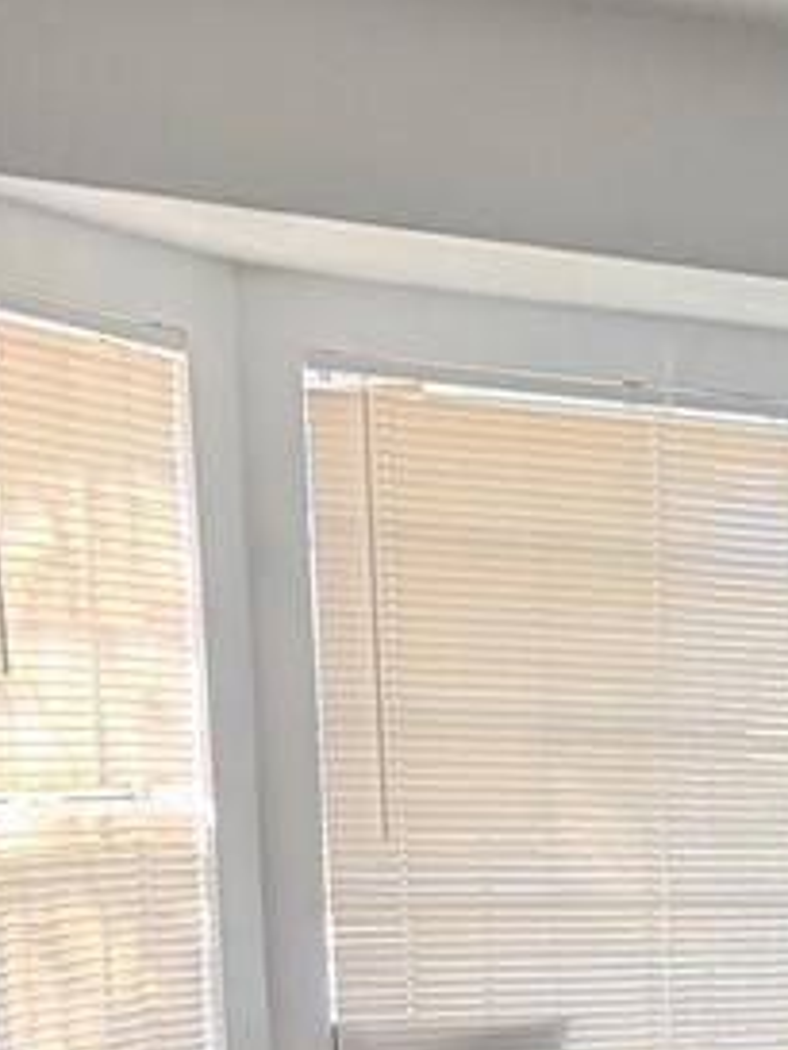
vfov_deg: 20.3
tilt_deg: -11.3
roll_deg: -3.0
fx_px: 2730
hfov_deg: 14.3
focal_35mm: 90
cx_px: 1453
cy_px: 1285
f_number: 1.78
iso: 200
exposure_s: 1/103
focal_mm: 6.76
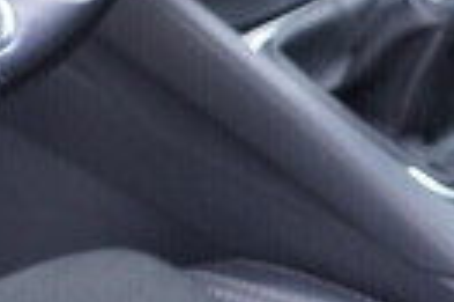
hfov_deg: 12.9
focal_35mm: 151
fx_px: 1902
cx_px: -222
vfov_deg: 8.6
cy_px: -304
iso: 500
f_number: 2.8
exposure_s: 1/40
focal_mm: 24
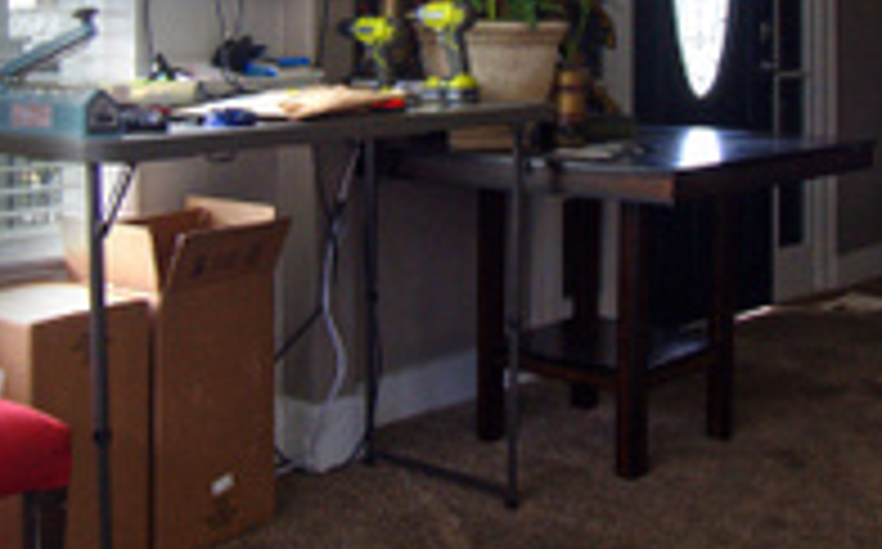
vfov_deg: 24.9
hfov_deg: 39.8
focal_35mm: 50
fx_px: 1200
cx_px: 284
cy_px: 47
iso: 400
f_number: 7.1
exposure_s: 1/250
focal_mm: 10
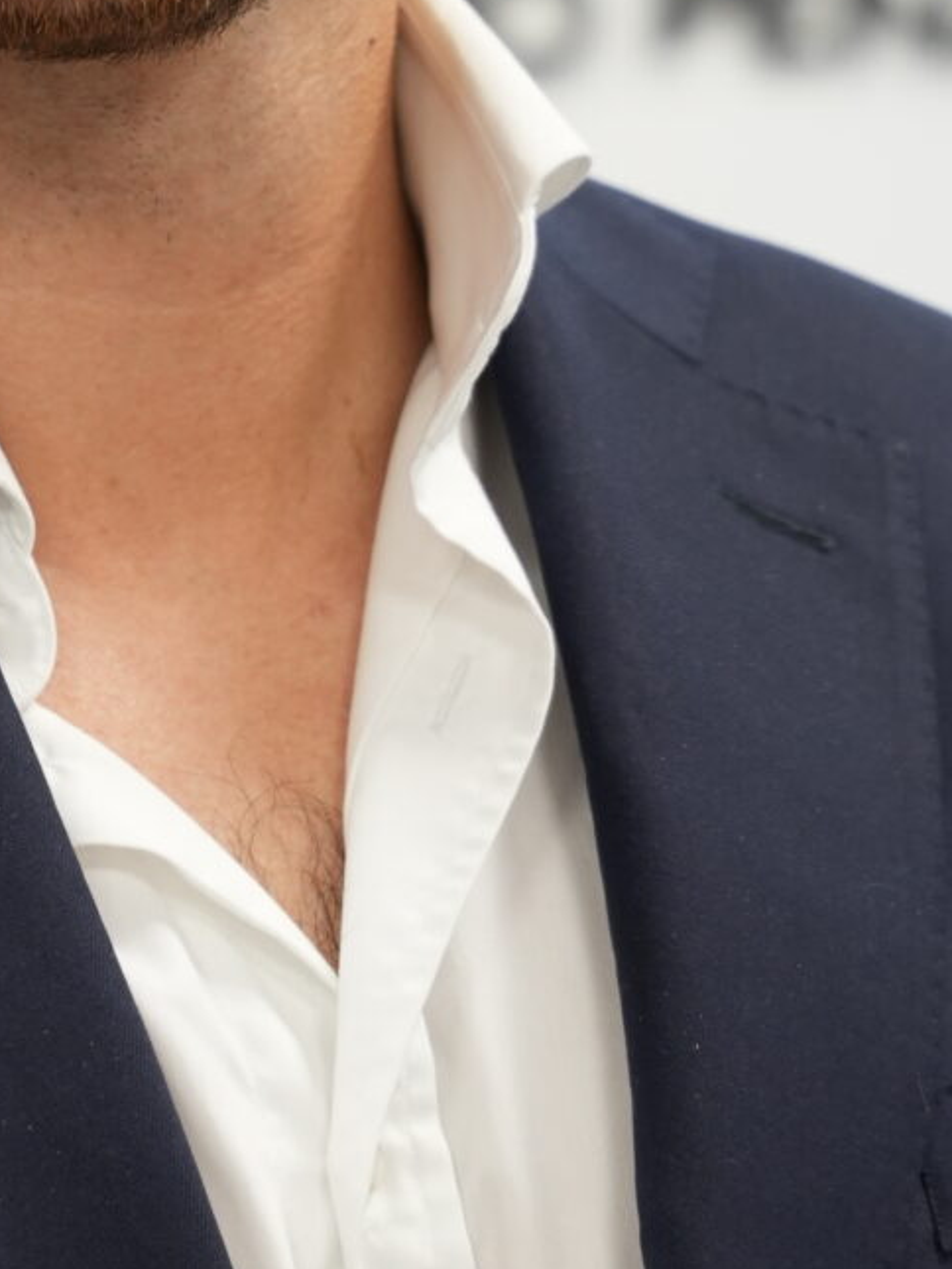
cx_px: 21
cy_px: 112
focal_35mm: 255
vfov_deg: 7.7
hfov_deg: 5.8
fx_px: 9349
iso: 800
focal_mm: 66.8
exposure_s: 1/100
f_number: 3.5
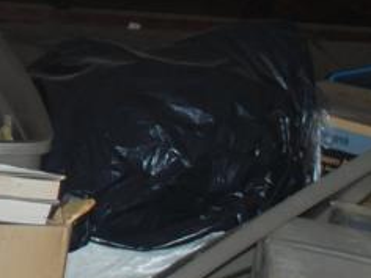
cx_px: -395
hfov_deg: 8.5
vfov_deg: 6.7
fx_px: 2358
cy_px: -102
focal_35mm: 220
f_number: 4.2
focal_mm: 24
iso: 280
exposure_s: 1/60
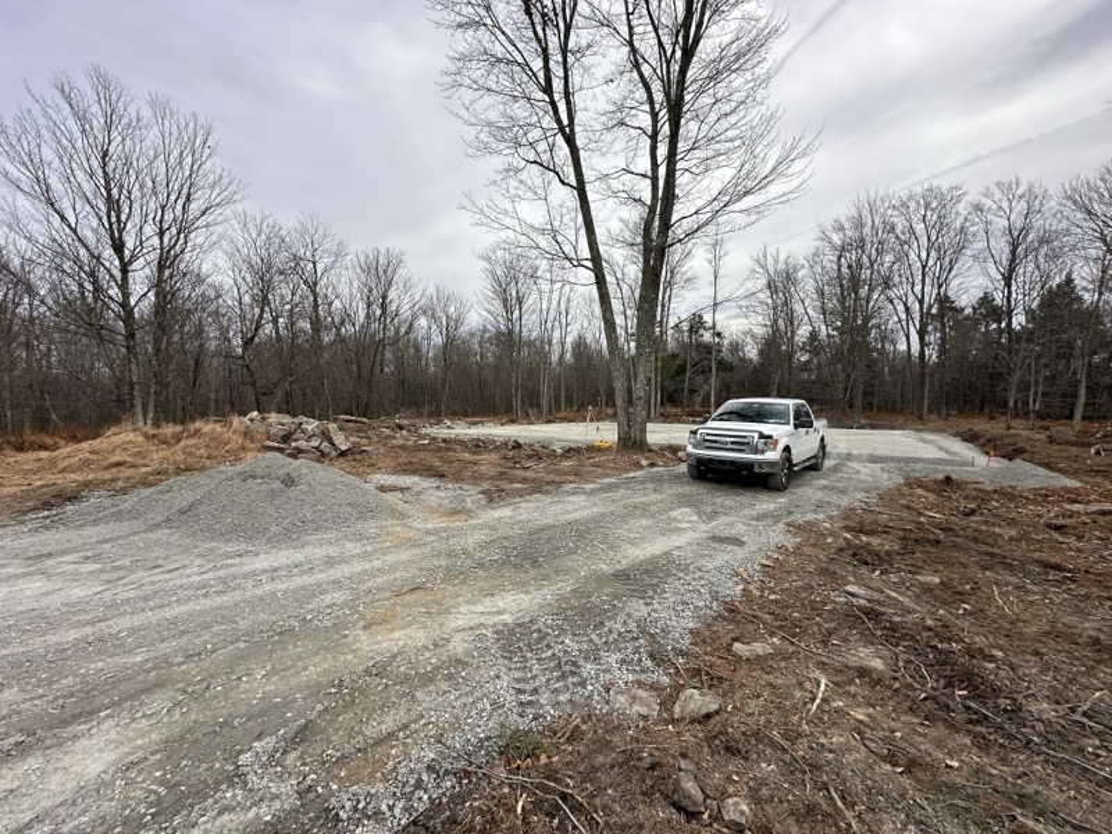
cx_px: 556
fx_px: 450
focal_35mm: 14
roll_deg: -1.1
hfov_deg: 102.1
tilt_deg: -0.8
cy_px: 417
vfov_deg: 85.7
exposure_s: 1/518
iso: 40
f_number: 2.2
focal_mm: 2.22
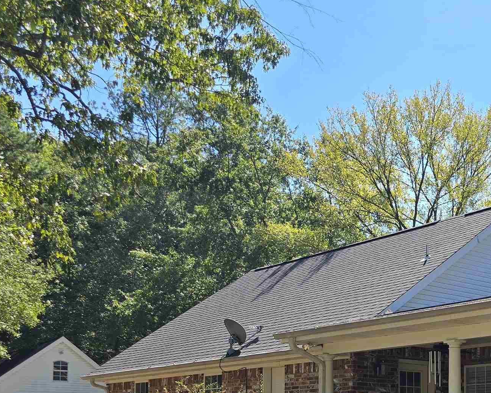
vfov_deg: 27.0
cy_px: 398
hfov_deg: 32.4
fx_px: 770
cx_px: 496
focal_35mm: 53
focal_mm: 6.3
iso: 12
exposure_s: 1/666
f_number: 1.7
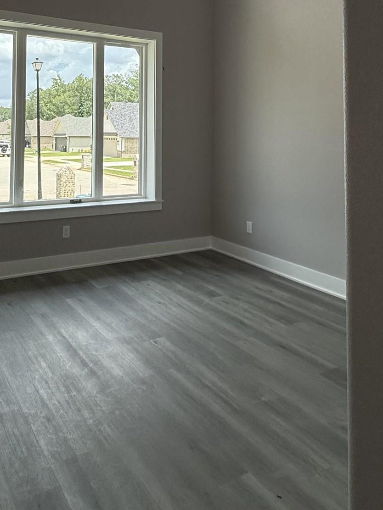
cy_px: 110
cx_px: 102
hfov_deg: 46.7
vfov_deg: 57.6
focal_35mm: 29
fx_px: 428
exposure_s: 1/585
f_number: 2.2
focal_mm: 2.22
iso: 64
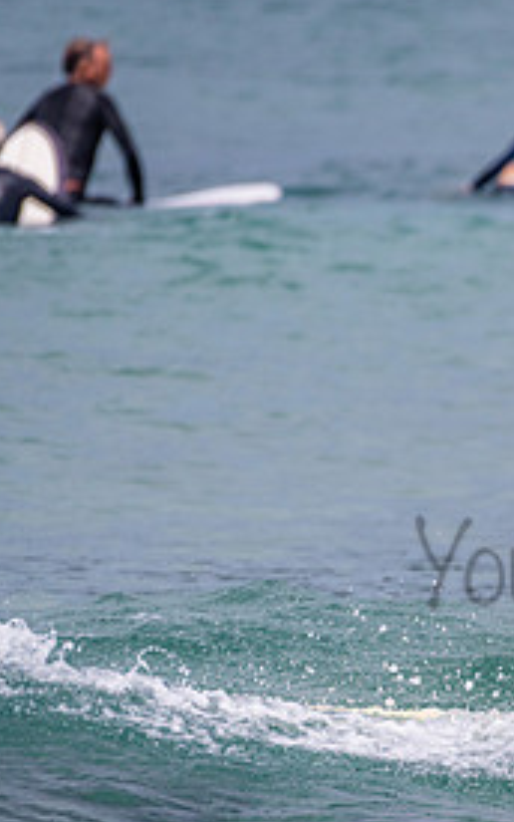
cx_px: 723
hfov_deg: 1.2
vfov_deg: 2.0
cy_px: 537
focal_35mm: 1076
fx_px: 24104
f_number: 5.6
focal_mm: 500
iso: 250
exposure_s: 1/1600
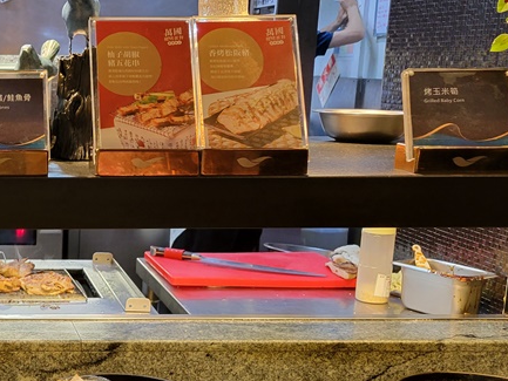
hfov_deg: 29.4
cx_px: -36
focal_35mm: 60
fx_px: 881
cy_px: 243
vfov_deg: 24.3
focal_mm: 5.4
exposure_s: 1/40
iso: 160
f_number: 1.8
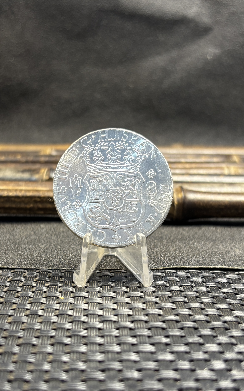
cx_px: 115
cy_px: 195
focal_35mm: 28
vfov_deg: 66.5
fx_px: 298
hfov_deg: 44.5
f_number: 1.6
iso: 125
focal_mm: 5.96
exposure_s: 1/50
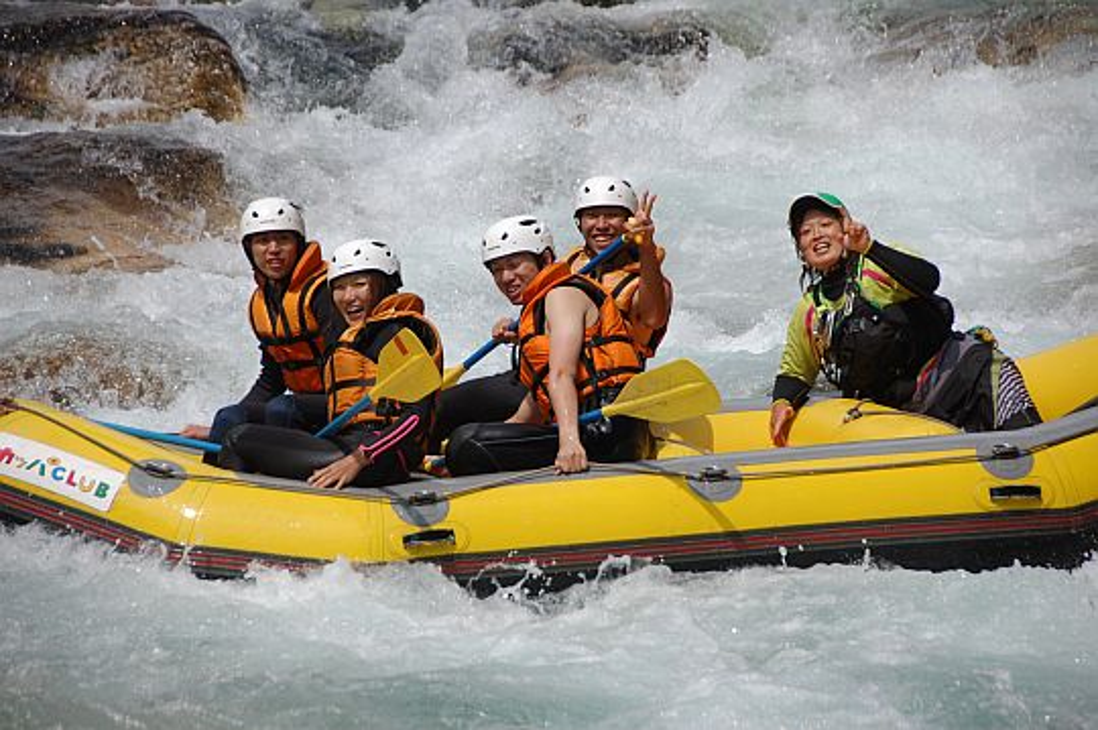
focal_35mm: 225
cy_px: 365
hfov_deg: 9.2
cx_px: 549
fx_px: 6856
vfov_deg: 6.1
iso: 200
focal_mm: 150
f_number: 5.6
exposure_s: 1/1250
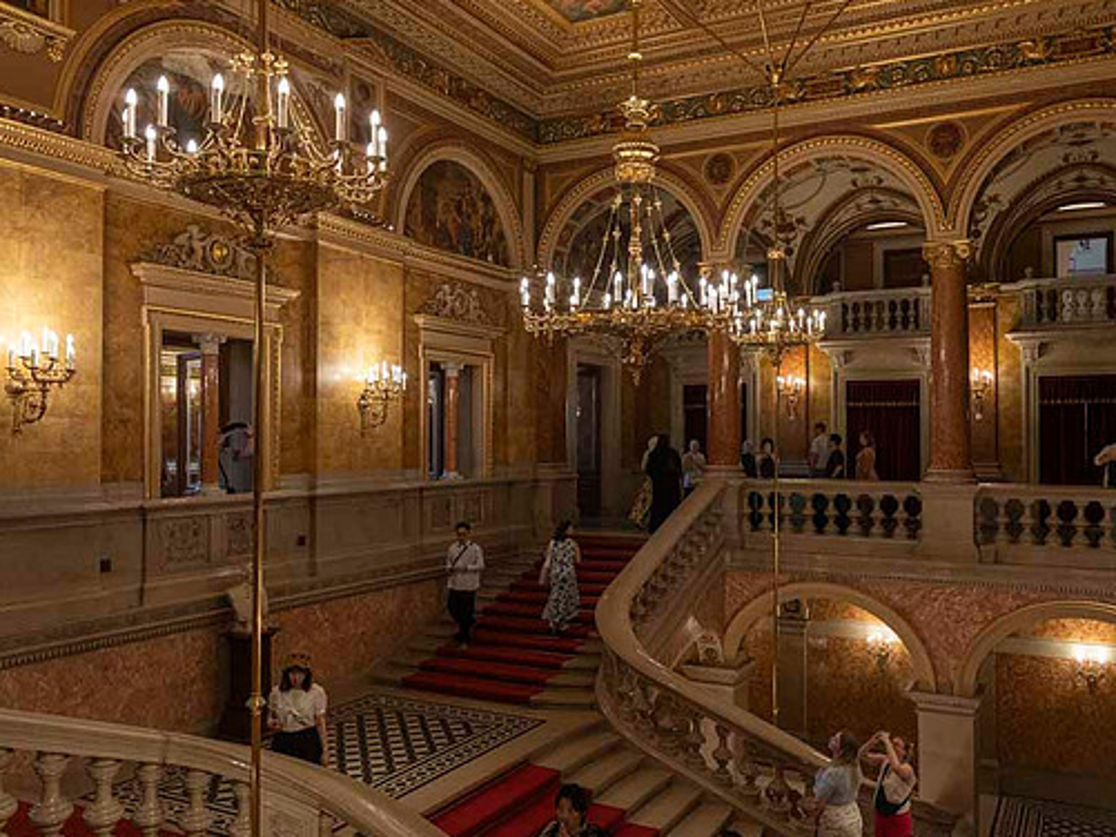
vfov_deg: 46.8
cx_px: 593
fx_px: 967
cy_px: 424
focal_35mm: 30
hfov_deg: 59.9
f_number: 4
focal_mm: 26
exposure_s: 1/60
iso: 1100
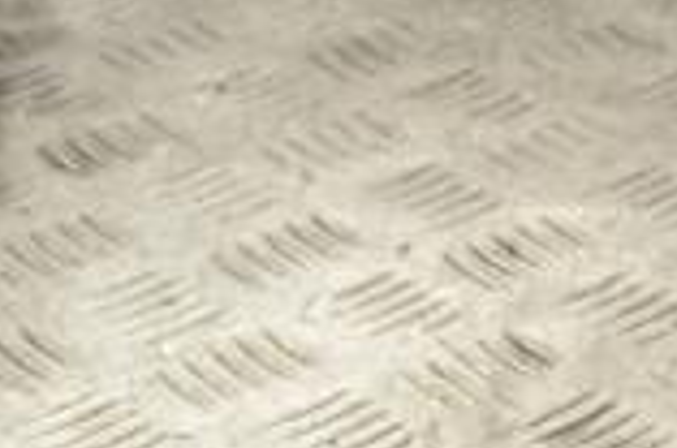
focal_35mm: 207
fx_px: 3885
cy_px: 30
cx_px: 1289
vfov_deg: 6.6
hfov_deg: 9.4
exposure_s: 1/250
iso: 3200
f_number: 8
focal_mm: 36
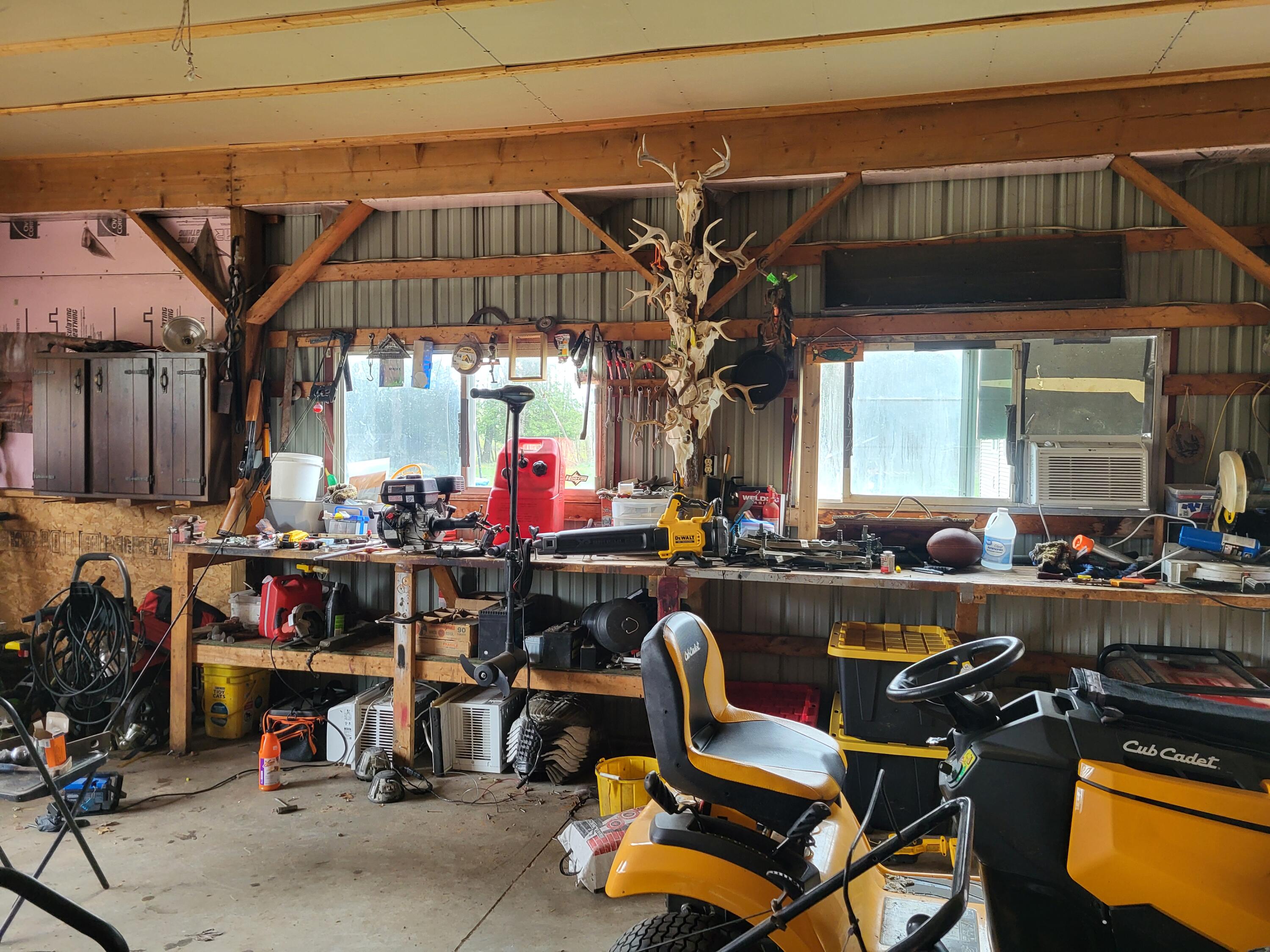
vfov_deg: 53.1
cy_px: 476
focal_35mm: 26
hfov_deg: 67.3
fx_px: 954
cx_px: 635
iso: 200
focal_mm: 5.4
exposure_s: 1/40
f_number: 1.8
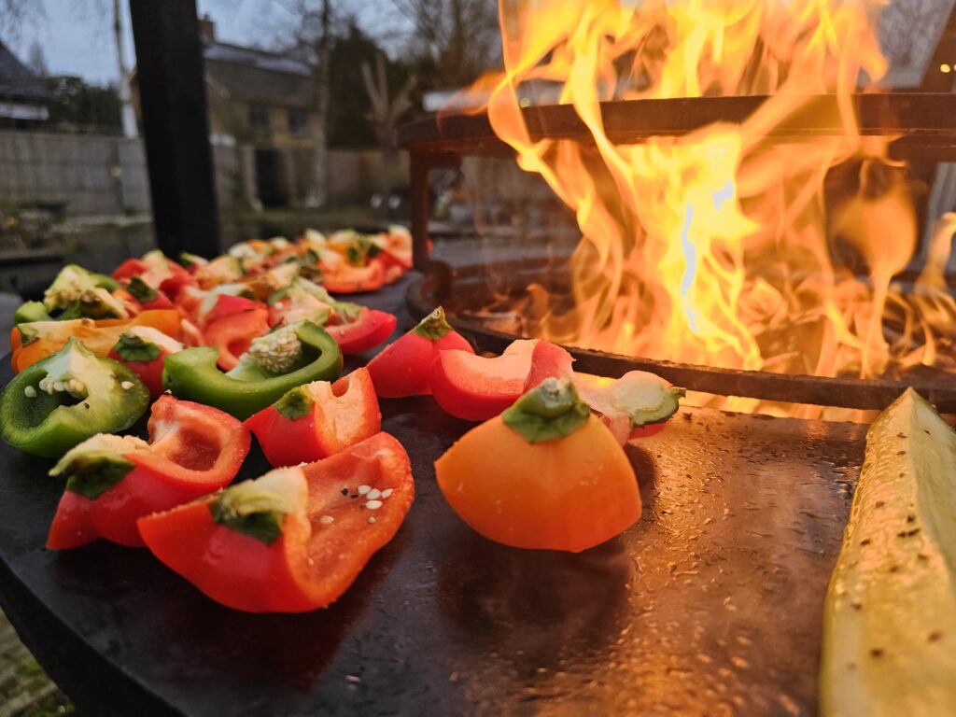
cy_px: 358
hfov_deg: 73.9
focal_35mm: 23
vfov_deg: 58.9
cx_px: 478
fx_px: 635
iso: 32
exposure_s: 1/180
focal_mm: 6.3
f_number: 1.7
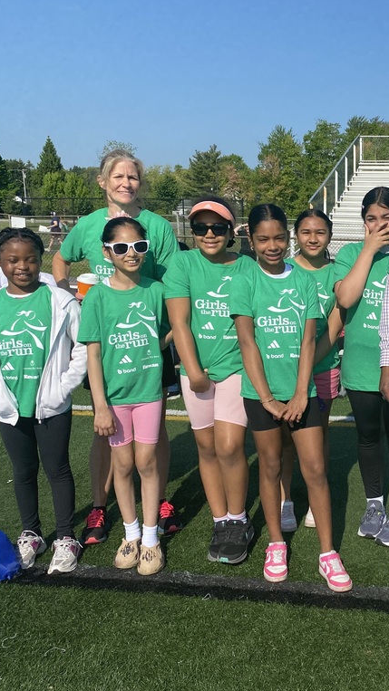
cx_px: 378
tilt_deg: -8.9
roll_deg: -0.6
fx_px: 697
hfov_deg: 29.4
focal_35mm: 38
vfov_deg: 52.8
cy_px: 346
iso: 32
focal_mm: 4.25
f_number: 1.8
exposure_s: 1/3846
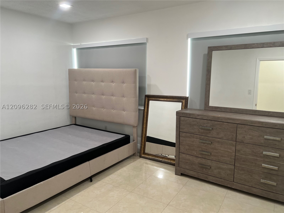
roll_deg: -1.1
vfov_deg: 53.1
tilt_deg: -8.3
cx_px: 142
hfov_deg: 67.3
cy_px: 106
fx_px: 213
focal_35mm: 26
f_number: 1.5
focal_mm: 5.7
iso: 64
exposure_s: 1/60
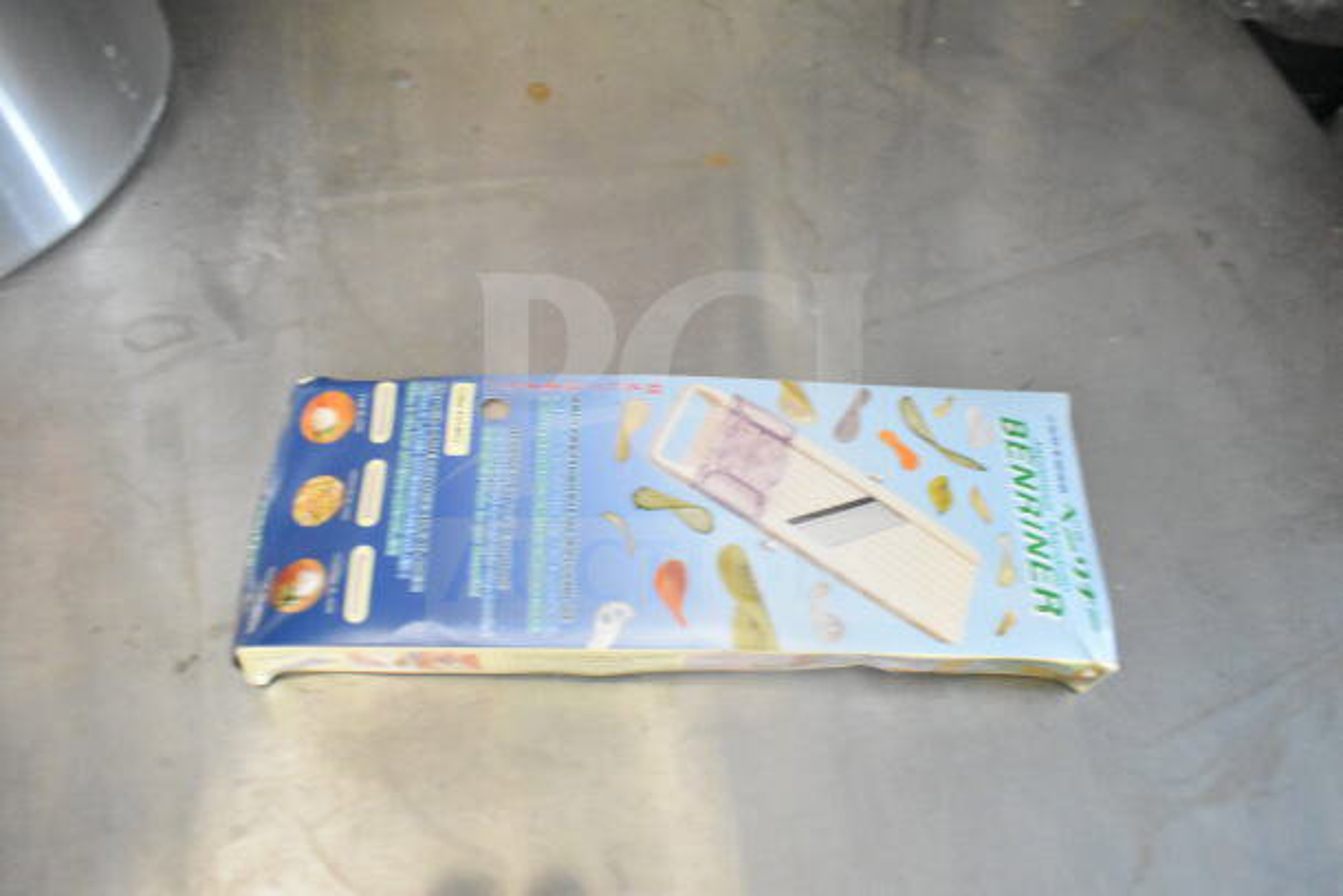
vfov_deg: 48.0
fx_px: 1007
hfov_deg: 67.4
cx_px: 672
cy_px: 448
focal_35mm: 27
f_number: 3.5
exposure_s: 1/30
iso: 10000
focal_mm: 18
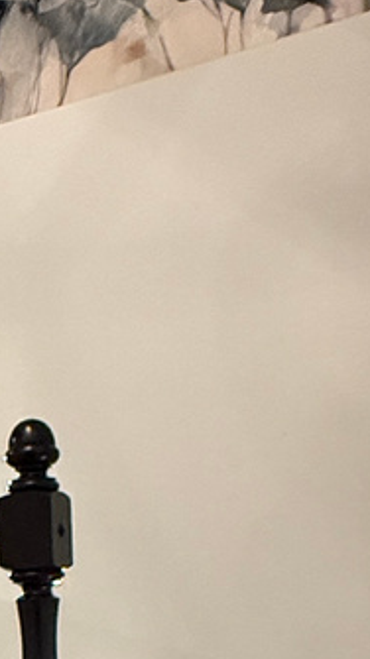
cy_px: 586
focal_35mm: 70
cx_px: -403
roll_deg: +0.7
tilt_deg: +2.7
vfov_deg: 29.0
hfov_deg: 14.1
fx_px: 1223
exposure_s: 1/60
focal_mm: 2.22
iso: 1000
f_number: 2.2
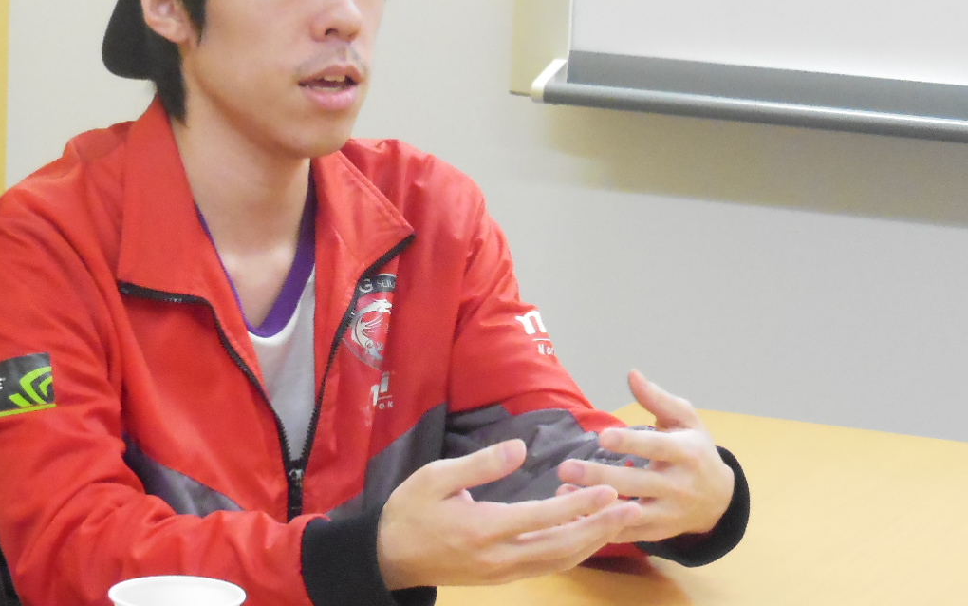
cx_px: 406
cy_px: 294
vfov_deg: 9.9
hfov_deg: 15.7
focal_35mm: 133
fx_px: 3509
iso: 1600
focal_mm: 14.3
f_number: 5.4
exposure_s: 1/50
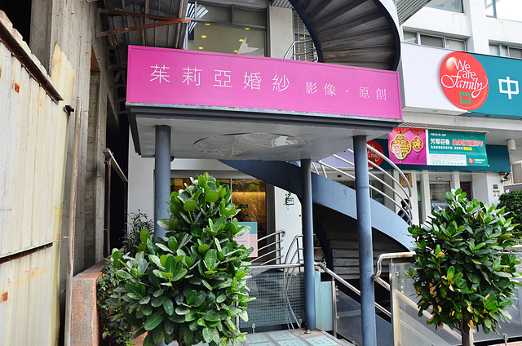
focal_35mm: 26
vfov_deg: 50.2
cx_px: 261
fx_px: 369
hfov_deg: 70.5
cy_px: 173
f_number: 5.6
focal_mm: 17
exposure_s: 1/400
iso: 800
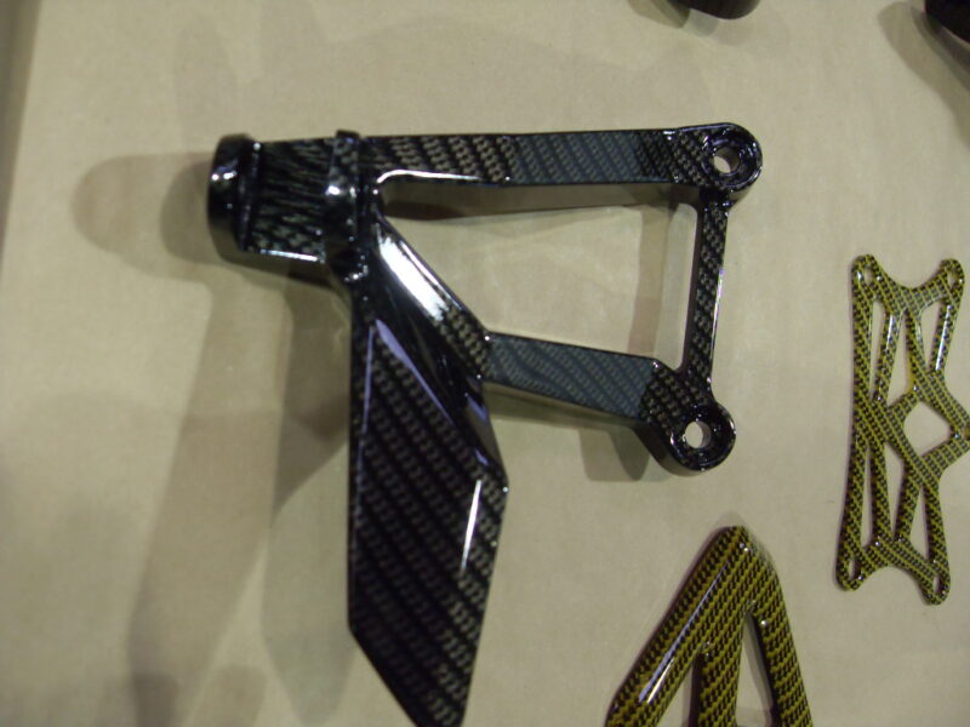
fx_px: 981
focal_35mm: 35
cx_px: 485
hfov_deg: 52.6
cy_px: 364
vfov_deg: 40.7
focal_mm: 6.3
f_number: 2.8
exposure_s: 1/30
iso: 200
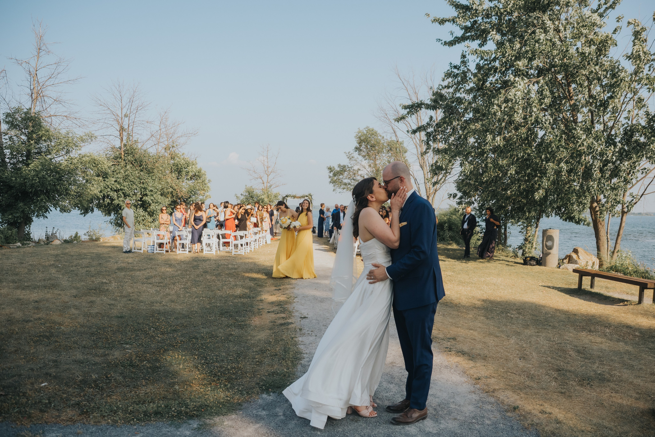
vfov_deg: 51.4
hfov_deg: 71.6
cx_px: 328
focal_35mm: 25
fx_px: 454
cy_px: 218
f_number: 2.8
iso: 200
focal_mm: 12
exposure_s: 1/2500
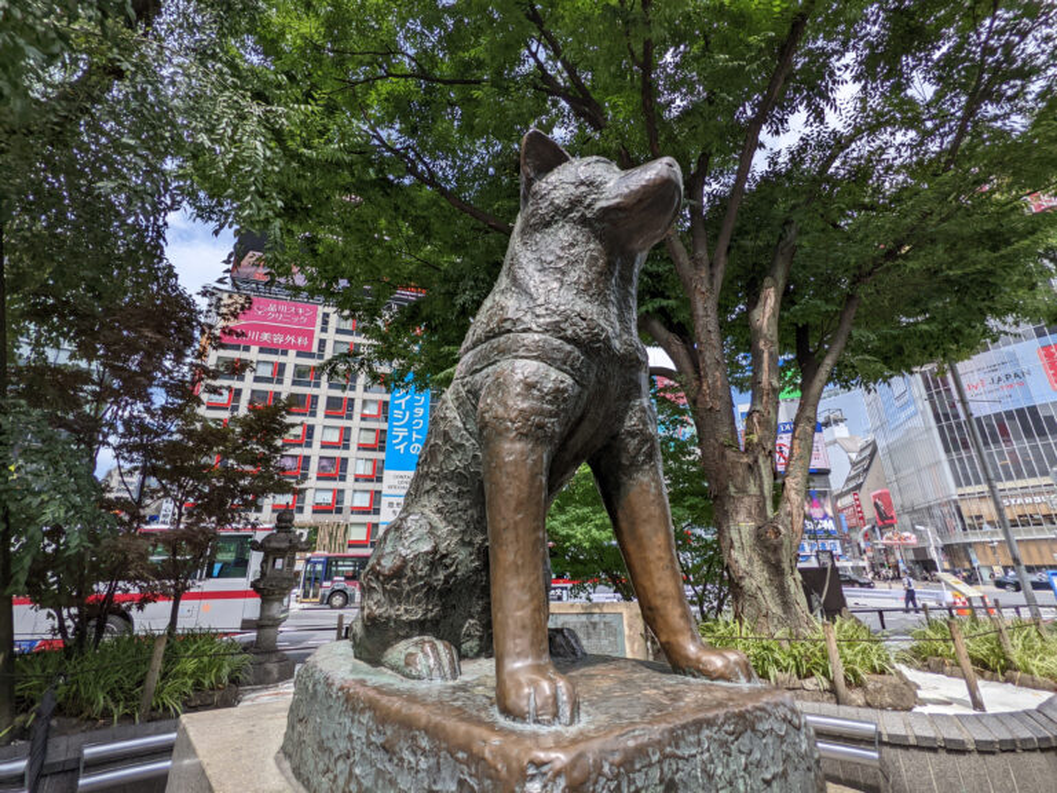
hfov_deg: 94.5
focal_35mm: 16
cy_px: 396
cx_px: 528
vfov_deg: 78.1
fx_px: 489
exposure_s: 1/943
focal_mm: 2.22
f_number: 2.2
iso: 34
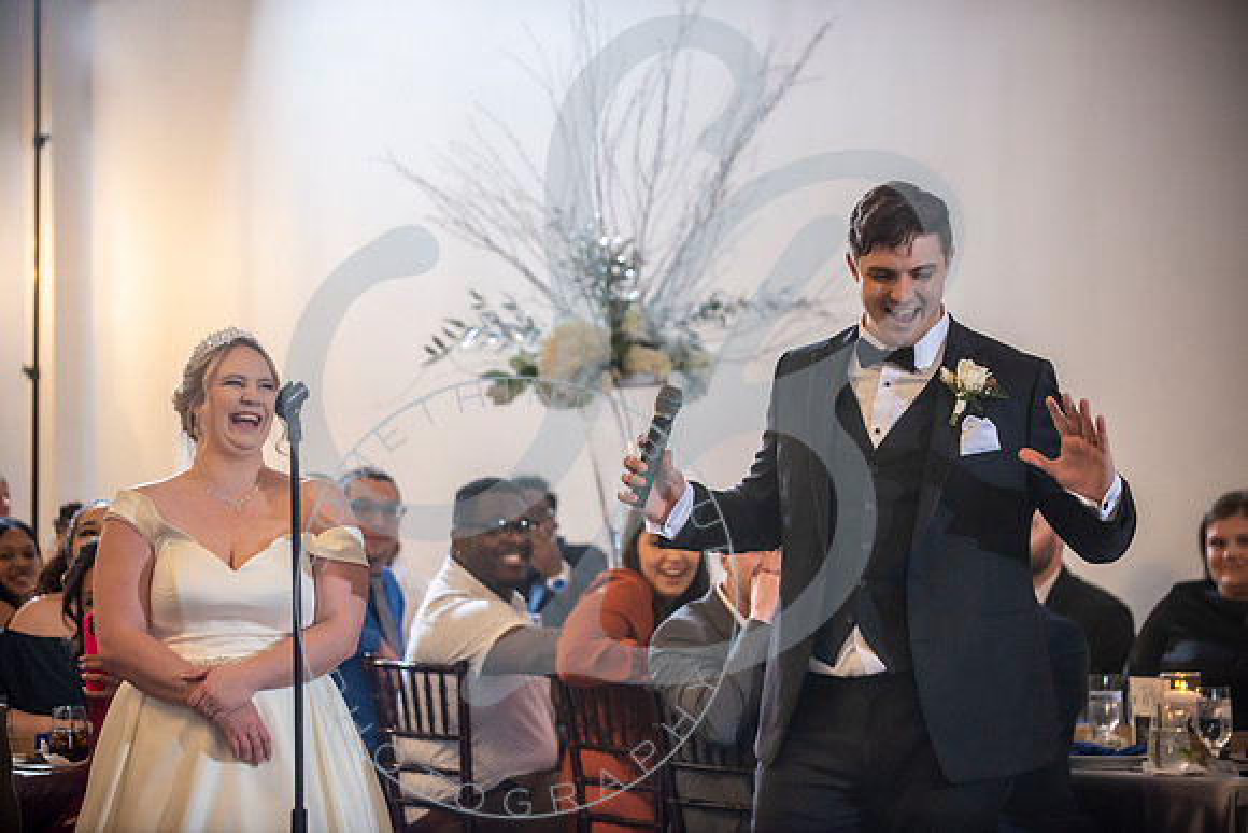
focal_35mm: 120
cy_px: 416
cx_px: 624
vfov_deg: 11.4
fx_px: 4161
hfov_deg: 17.1
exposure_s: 1/200
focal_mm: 120
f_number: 2.8
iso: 2000
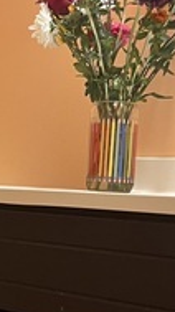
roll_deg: -0.3
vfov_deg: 21.3
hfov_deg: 10.8
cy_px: 219
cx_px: -195
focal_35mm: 100
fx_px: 827
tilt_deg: -1.3
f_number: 1.6
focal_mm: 5.1
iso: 160
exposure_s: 1/60
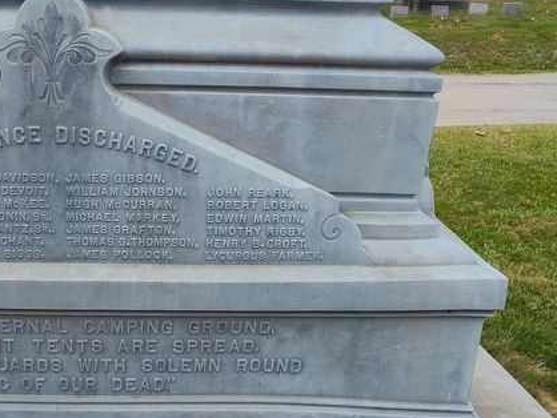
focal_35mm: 44
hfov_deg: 41.1
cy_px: 196
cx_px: 109
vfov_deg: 32.9
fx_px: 708
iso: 100
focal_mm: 5.56
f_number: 1.8
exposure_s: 1/319
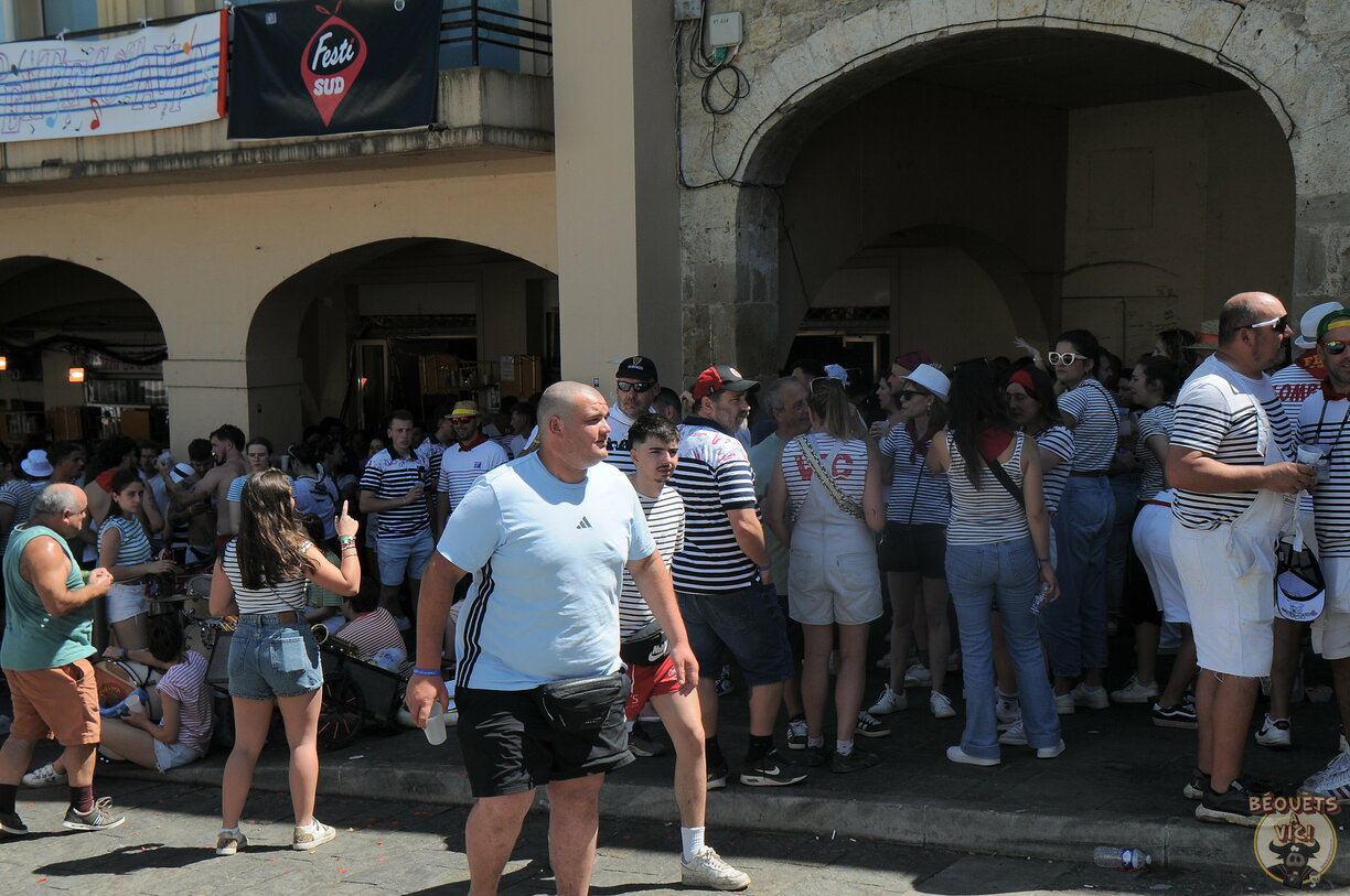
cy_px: 448
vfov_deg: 32.9
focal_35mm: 40
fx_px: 1517
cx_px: 675
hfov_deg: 48.0
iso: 200
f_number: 9
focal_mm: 27
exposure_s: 1/320
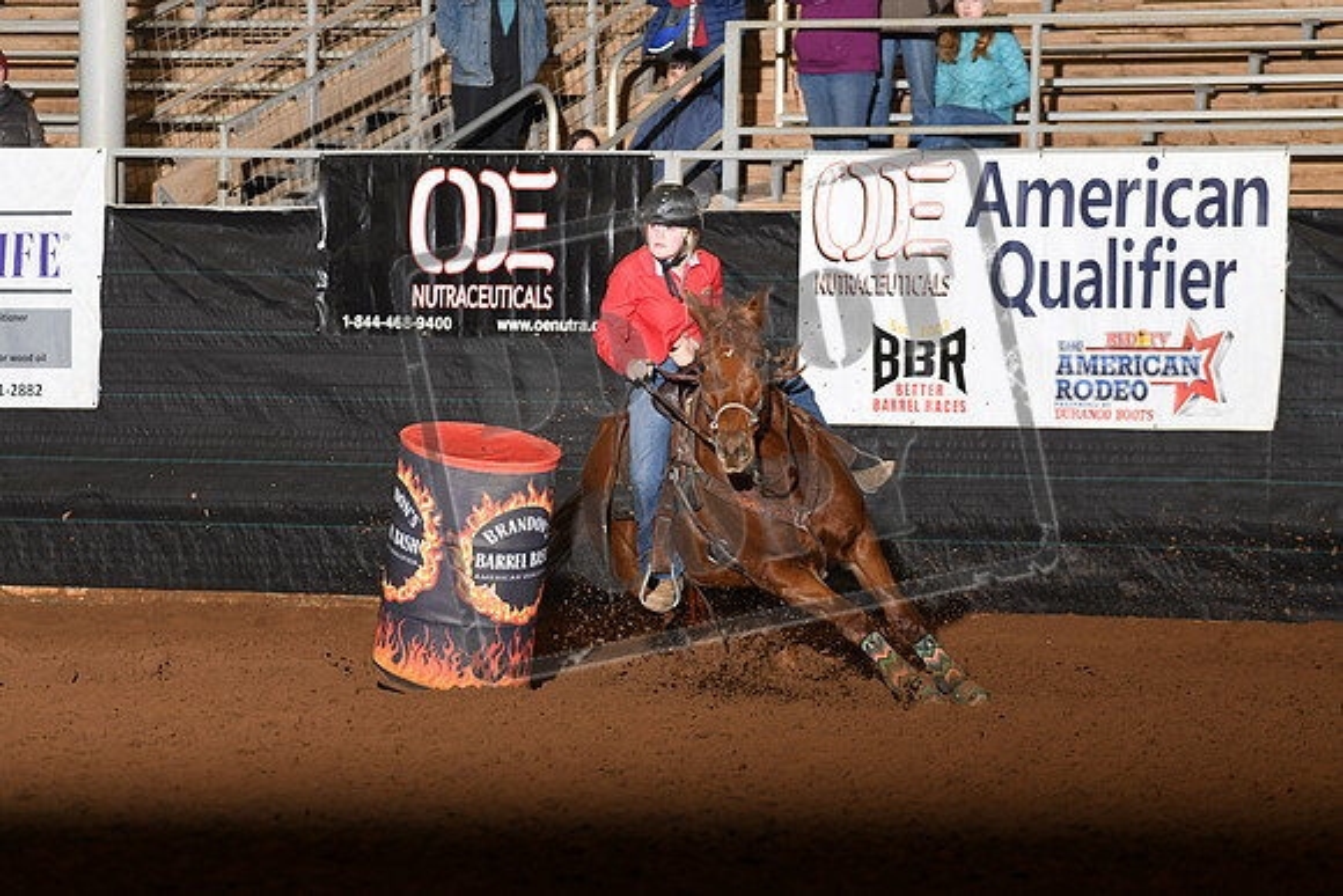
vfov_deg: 6.2
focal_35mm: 220
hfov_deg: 9.4
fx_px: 8209
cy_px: 448
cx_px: 672
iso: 1000
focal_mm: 220
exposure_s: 1/250
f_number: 5.6
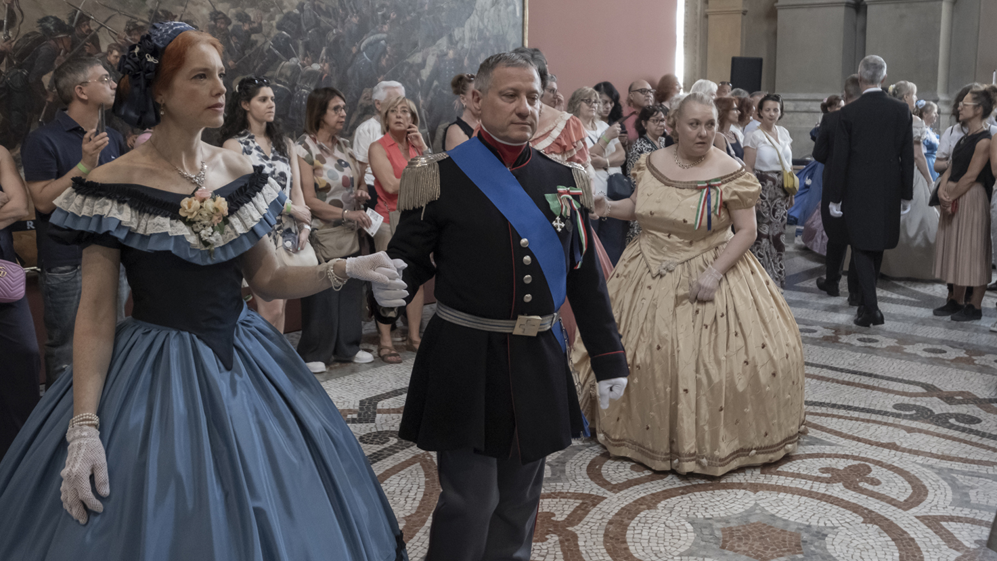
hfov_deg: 61.0
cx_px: 493
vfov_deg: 36.7
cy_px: 271
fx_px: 846
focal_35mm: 32
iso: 3200
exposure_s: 1/125
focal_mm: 20
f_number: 4
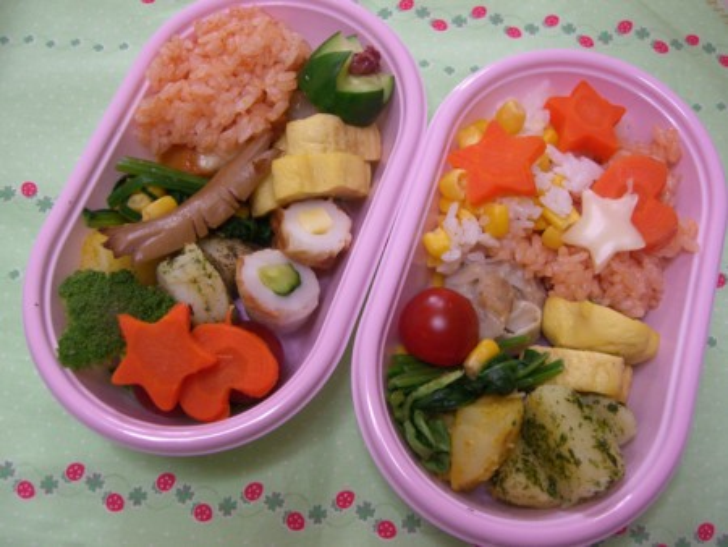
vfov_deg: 37.8
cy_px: 274
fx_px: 800
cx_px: 364
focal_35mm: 38
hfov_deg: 49.0
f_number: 2.8
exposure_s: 1/80
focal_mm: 7.9
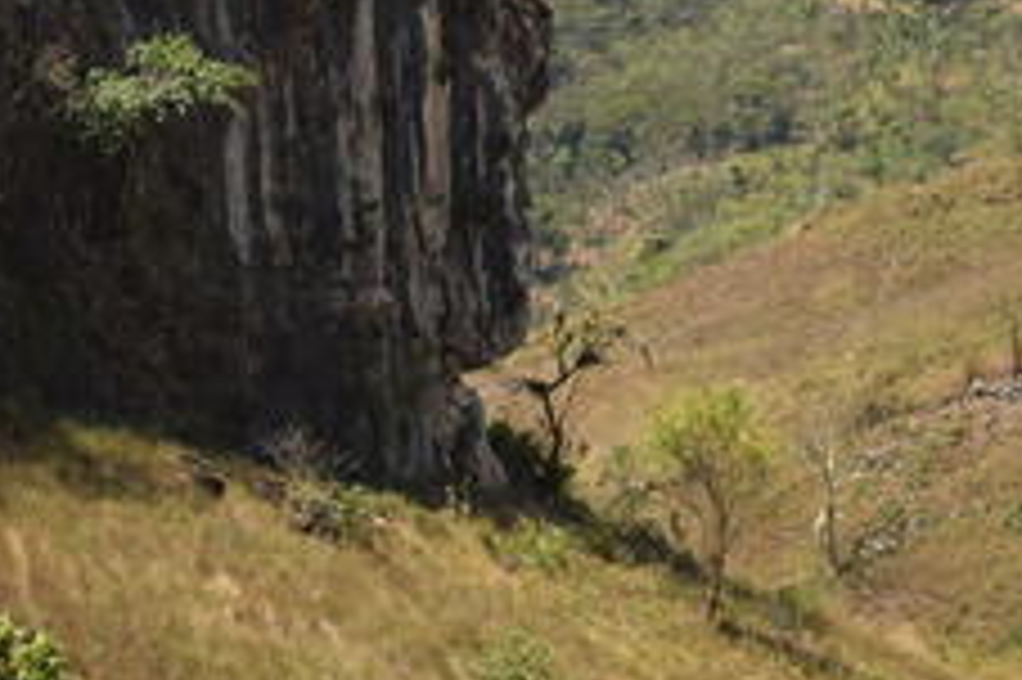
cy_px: 81
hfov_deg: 11.3
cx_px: 383
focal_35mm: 182
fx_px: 5166
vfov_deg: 7.5
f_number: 5.6
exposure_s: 1/1600
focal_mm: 55
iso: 400
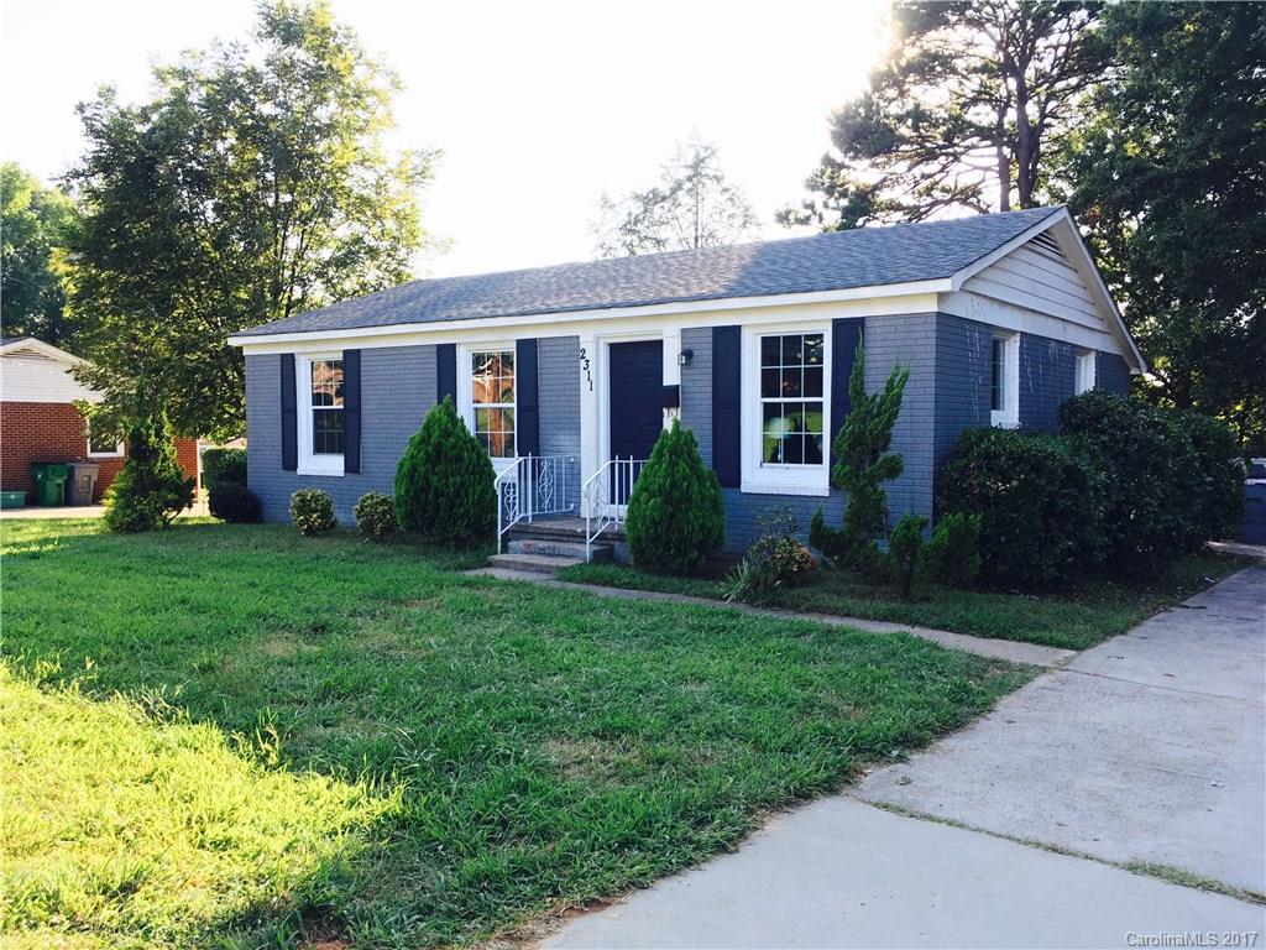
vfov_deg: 48.2
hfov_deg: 61.7
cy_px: 475
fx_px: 1061
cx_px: 633
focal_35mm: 29
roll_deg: +0.1
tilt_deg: -2.9
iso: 25
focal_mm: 4.15
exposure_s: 1/154
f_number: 2.2
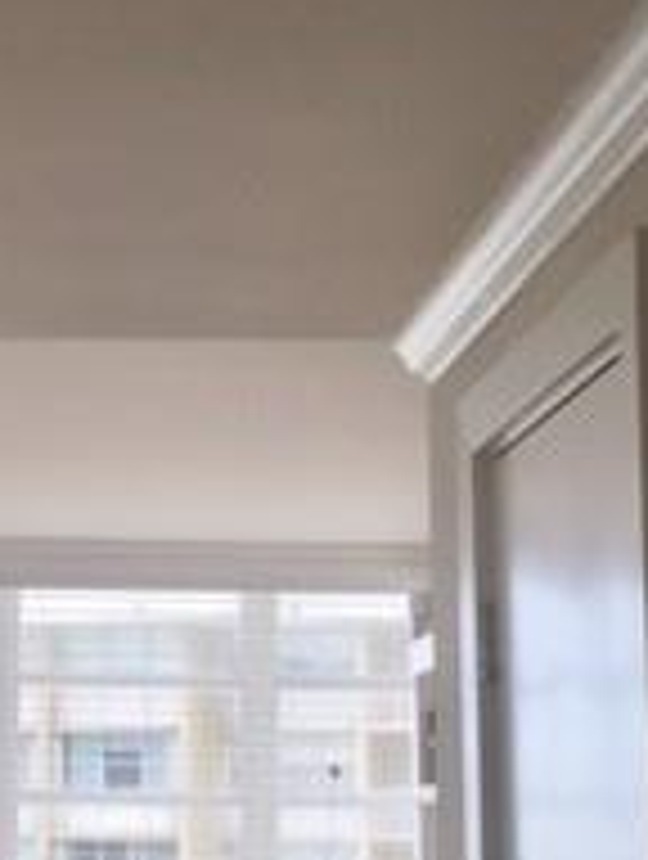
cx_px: -90
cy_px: 531
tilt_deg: +9.9
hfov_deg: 14.9
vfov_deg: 20.2
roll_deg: -0.9
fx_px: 2413
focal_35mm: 97
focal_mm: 4.15
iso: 32
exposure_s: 1/327
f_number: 2.2
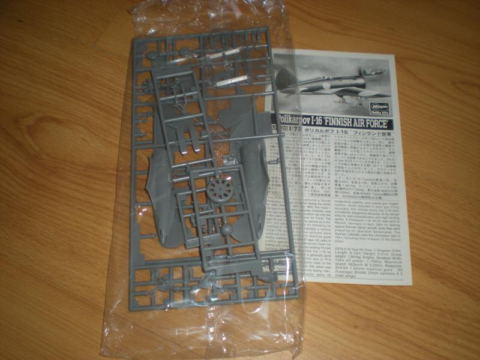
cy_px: 180
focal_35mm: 38
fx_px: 527
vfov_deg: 37.7
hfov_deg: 49.0
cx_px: 240
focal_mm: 6.3
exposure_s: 1/30
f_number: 3.1
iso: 64
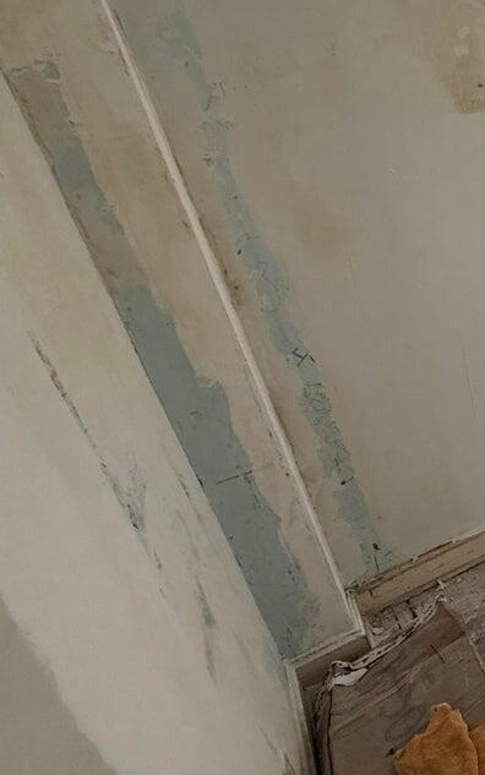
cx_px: 816
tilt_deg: -22.1
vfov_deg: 58.9
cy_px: 290
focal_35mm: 32
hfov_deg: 24.3
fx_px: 676
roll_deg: +1.7
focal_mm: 2.22
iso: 160
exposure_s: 1/99
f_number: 2.2
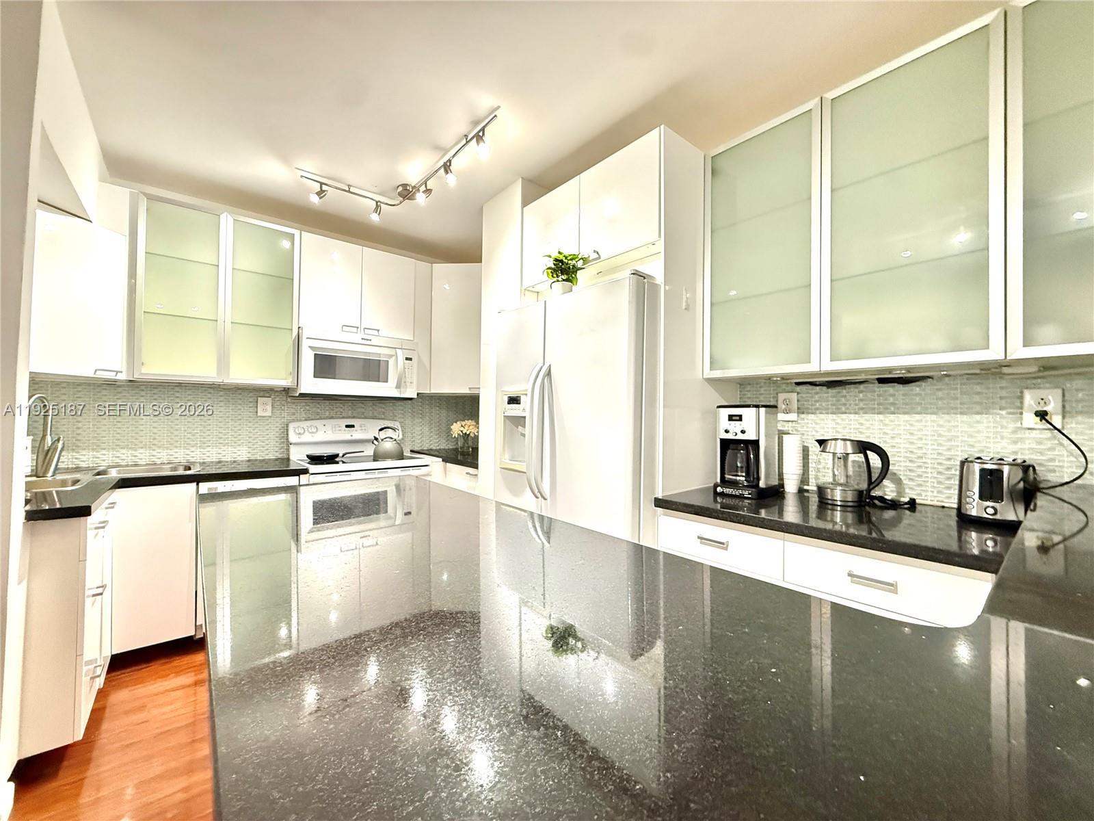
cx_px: 547
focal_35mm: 14
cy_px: 410
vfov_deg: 85.7
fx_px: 442
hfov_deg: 102.1
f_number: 2.2
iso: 800
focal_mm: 2.22
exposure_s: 1/60
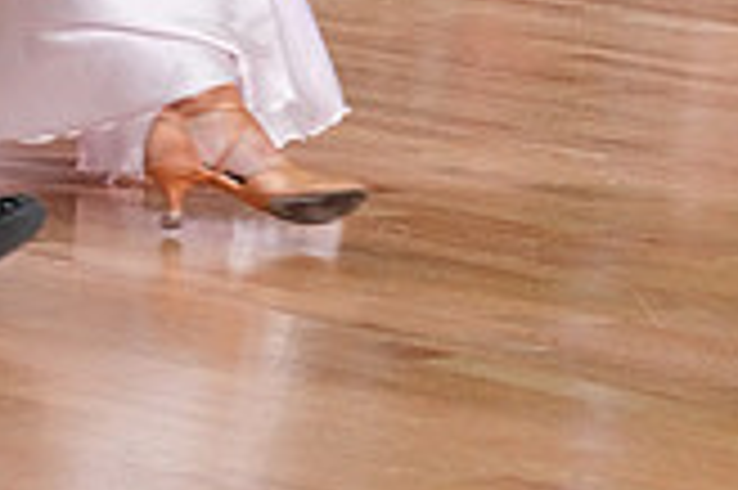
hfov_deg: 6.2
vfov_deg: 4.1
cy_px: -634
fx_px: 6738
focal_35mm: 329
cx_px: -119
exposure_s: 1/200
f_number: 5.6
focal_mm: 93
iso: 3200
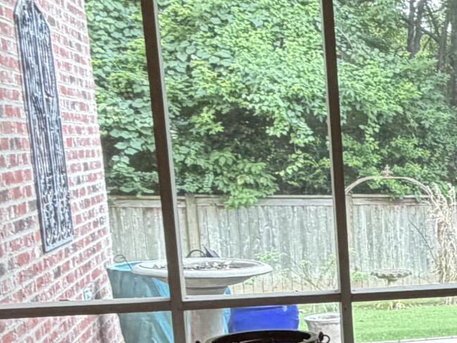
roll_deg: -2.4
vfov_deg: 22.0
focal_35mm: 65
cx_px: 805
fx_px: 858
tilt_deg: -10.7
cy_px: 314
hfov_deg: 21.1
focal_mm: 2.22
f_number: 2.2
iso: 160
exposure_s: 1/60
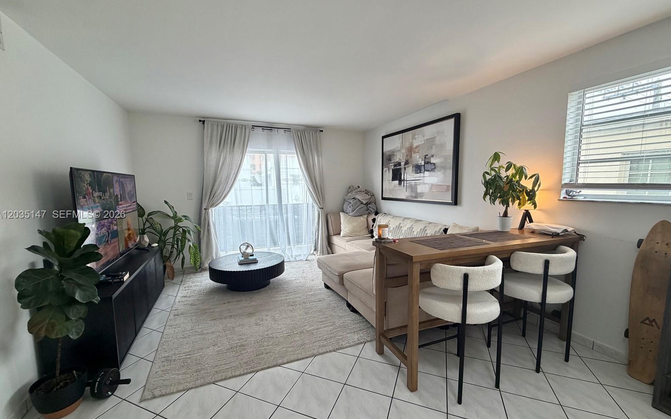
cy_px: 215
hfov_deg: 101.5
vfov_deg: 74.8
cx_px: 333
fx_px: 274
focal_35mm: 15
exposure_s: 1/120
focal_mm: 2.22
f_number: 2.2
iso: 160
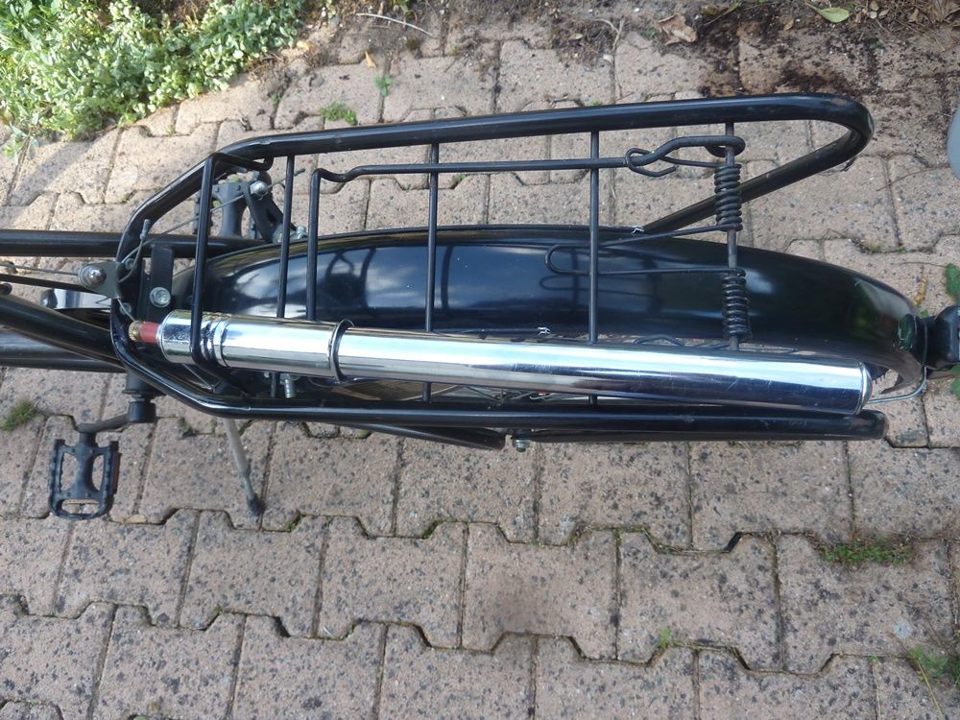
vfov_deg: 54.9
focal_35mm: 25
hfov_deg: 69.4
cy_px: 360
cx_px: 480
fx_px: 693
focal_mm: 4.1
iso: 80
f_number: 3.3
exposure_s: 1/50
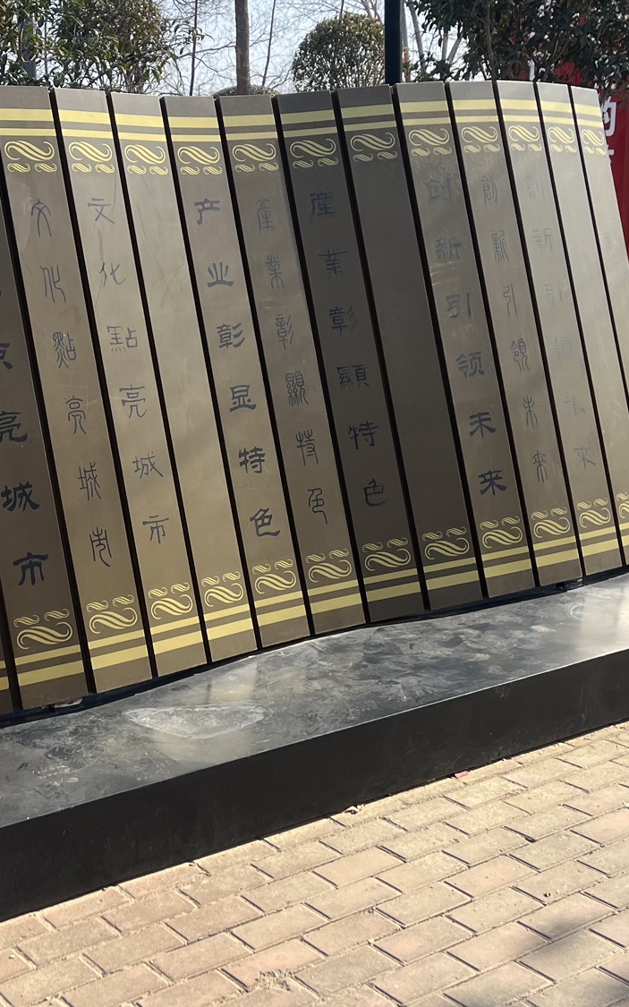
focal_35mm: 49
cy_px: 477
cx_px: 82
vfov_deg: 41.0
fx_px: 1344
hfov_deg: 25.6
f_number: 1.6
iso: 50
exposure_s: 1/1536
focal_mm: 5.1
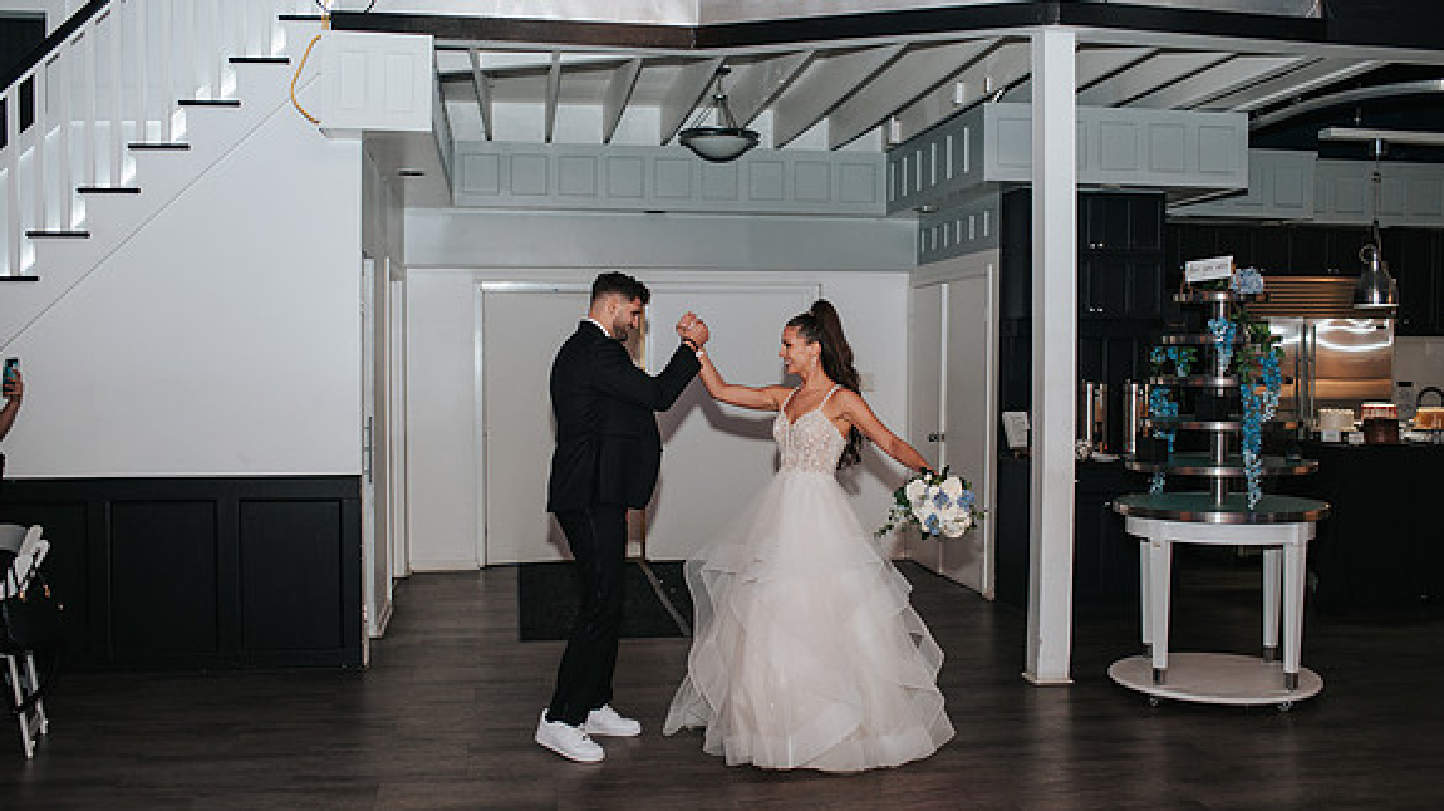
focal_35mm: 37
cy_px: 426
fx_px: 1416
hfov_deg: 54.0
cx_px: 723
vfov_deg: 32.0
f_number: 2.8
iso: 1000
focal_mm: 35
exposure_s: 1/200
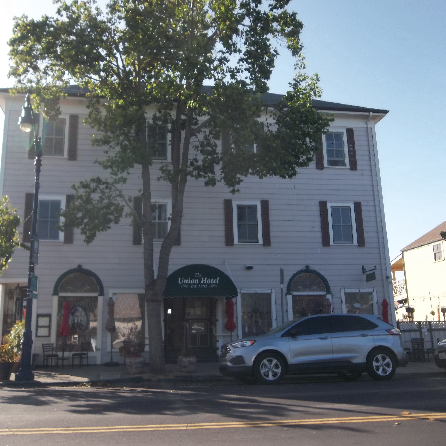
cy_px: 223
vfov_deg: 51.1
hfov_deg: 51.0
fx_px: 466
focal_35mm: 32
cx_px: 200
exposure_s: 1/100
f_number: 8.9
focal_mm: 4.9
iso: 80
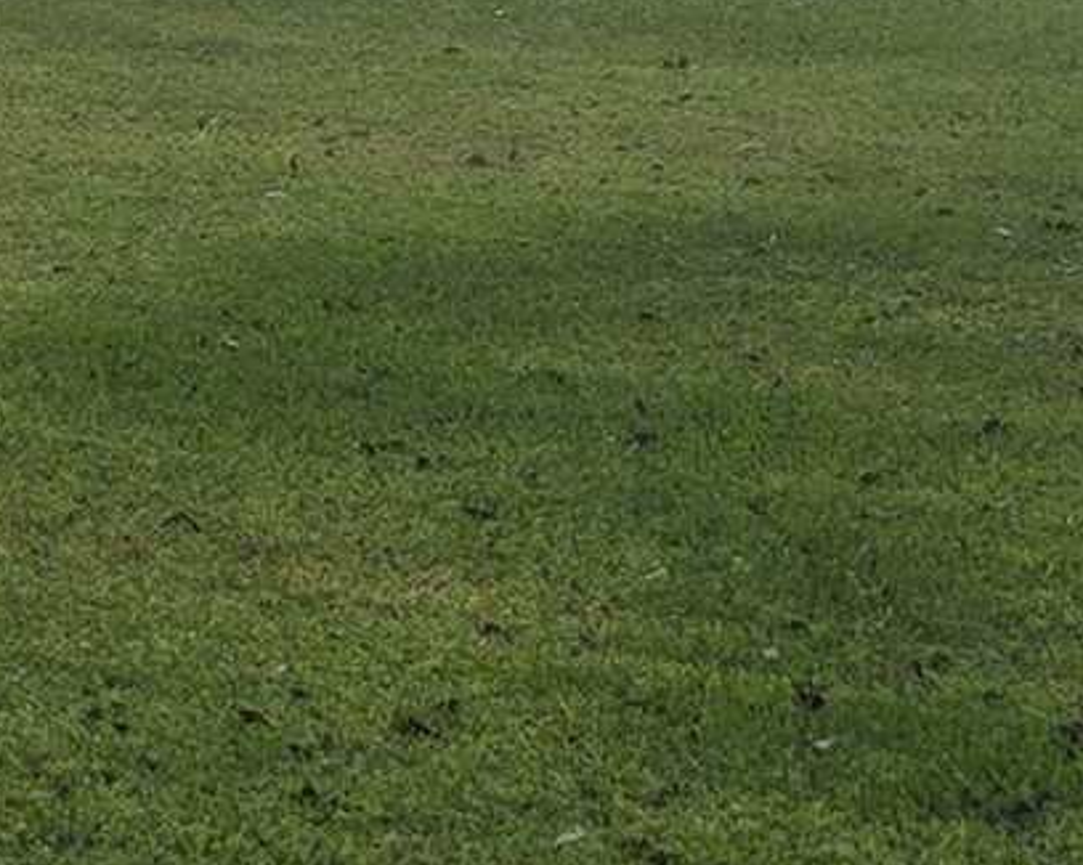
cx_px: 451
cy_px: -313
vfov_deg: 9.0
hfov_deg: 11.4
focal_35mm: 169
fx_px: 5414
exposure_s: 1/180
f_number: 1.7
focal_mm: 6.3
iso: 12
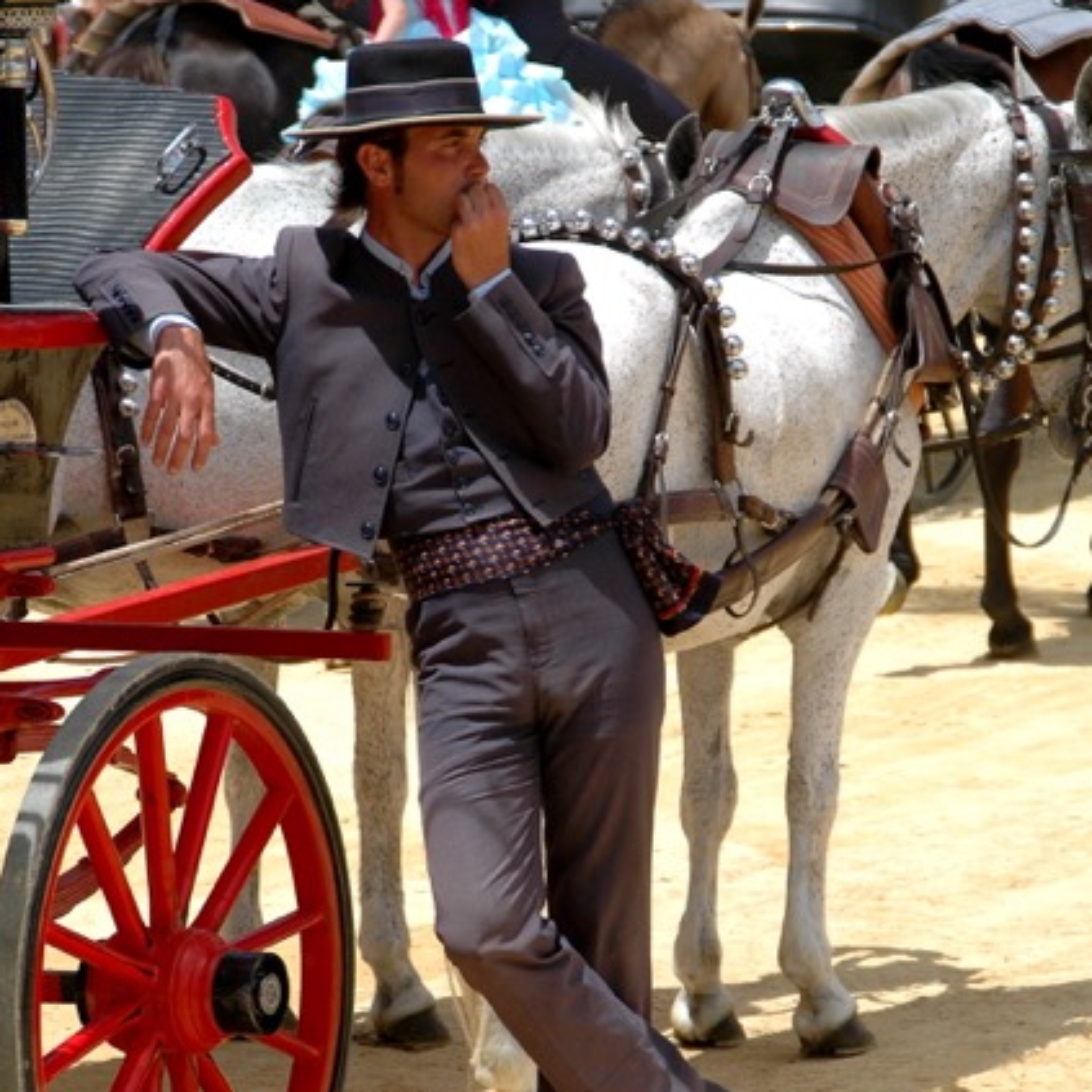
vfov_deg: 9.1
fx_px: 6888
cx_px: 547
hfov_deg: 9.1
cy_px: 674
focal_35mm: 193
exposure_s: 1/640
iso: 200
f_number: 8
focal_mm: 100
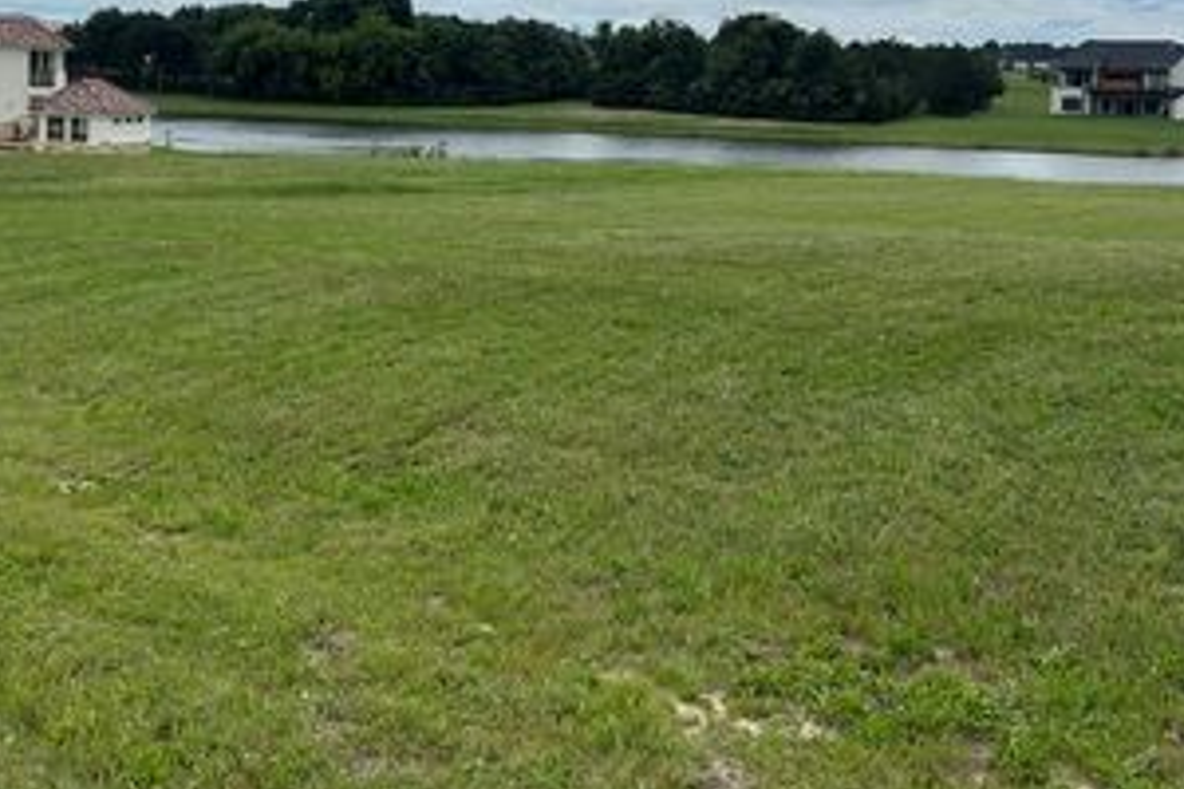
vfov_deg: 29.2
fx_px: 1480
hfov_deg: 43.5
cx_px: 505
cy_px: 160
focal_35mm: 45
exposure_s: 1/8696
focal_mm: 5.7
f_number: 1.5
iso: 50
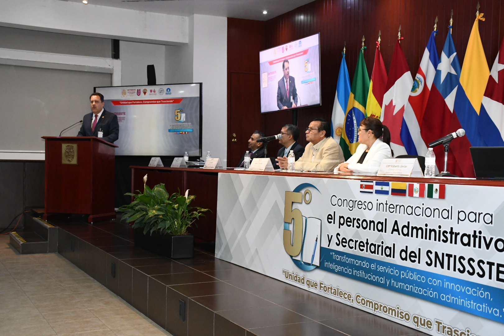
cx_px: 252
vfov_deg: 29.9
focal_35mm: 45
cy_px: 168
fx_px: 630
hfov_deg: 43.6
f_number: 5.6
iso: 3200
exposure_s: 1/125
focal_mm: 30
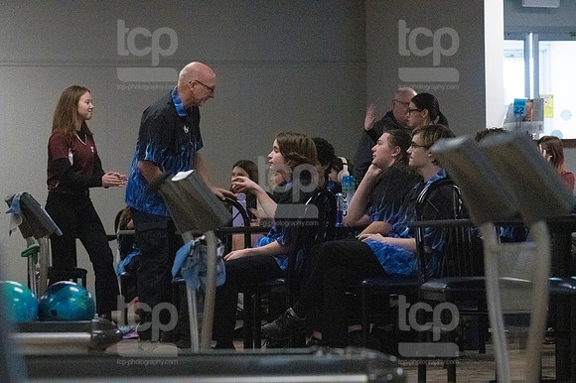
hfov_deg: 13.4
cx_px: 288
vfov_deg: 9.0
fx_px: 2447
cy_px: 192
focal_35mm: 153
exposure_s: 1/1250
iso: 10000
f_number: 4
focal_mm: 102
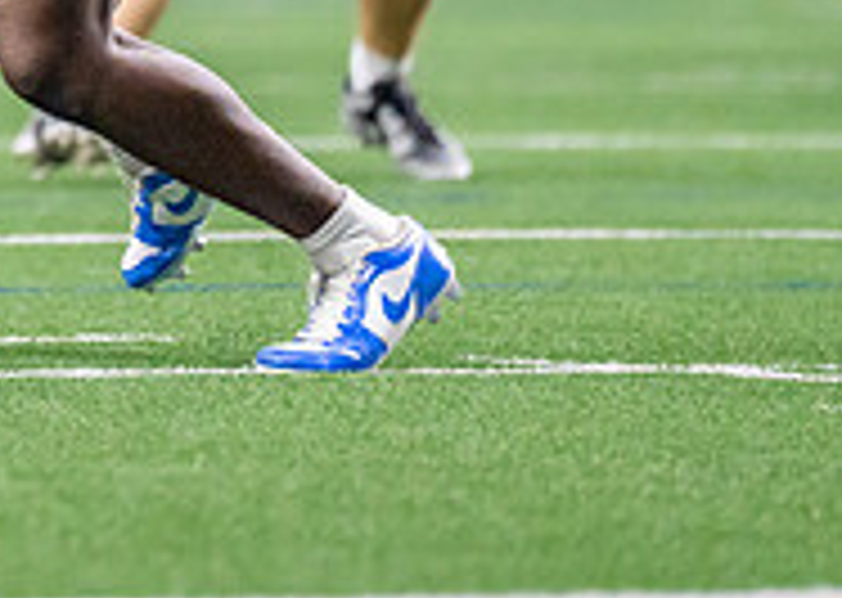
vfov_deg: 1.7
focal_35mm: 847
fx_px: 20225
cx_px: -812
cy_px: -459
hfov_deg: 2.4
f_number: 2.8
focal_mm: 200
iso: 2000
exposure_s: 1/1000
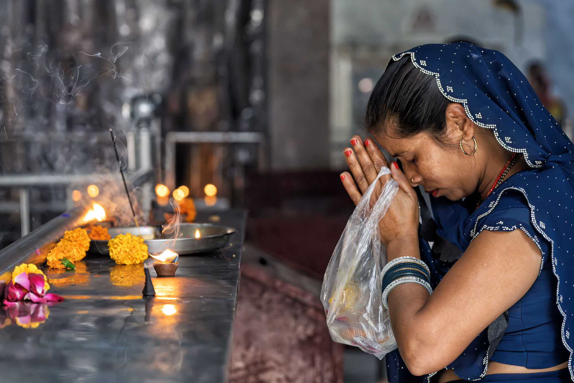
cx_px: 306
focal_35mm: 97
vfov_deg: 14.1
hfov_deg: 21.0
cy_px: 175
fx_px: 1546
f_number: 4
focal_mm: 83
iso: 4000
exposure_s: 1/320
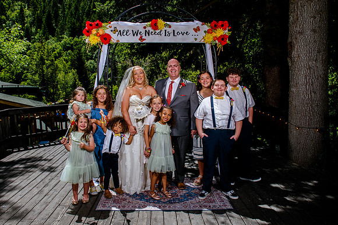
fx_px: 254
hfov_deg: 67.3
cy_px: 107
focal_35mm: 27
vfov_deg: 47.9
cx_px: 157
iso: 160
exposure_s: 1/400
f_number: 8
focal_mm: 24
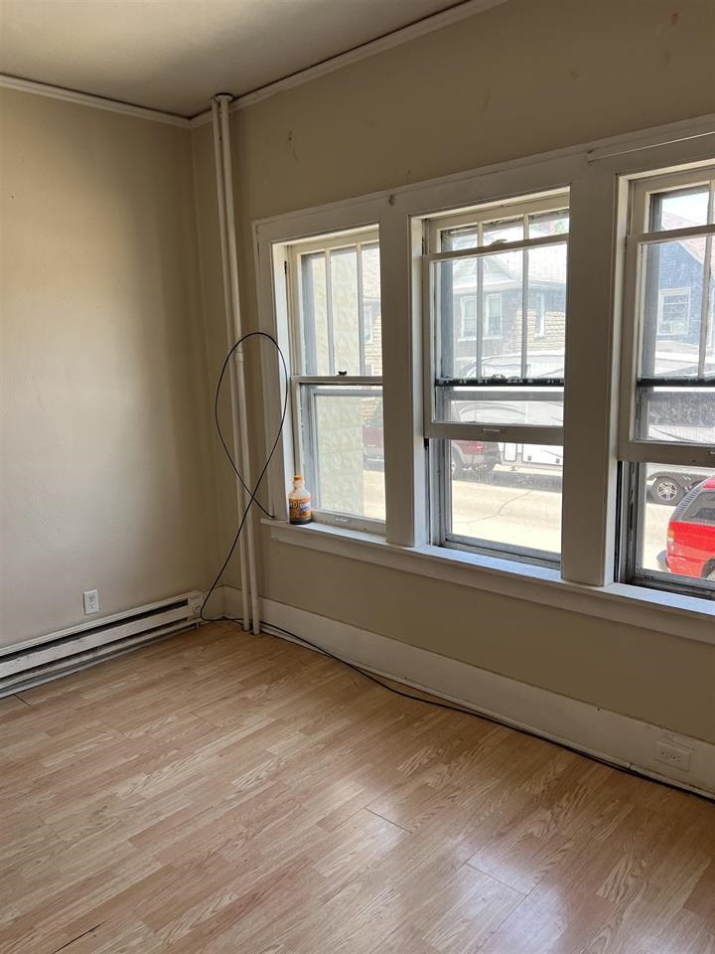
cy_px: 477
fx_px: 716
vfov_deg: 67.3
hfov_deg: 53.1
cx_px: 358
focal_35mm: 26
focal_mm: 5.7
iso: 40
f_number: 1.5
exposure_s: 1/192
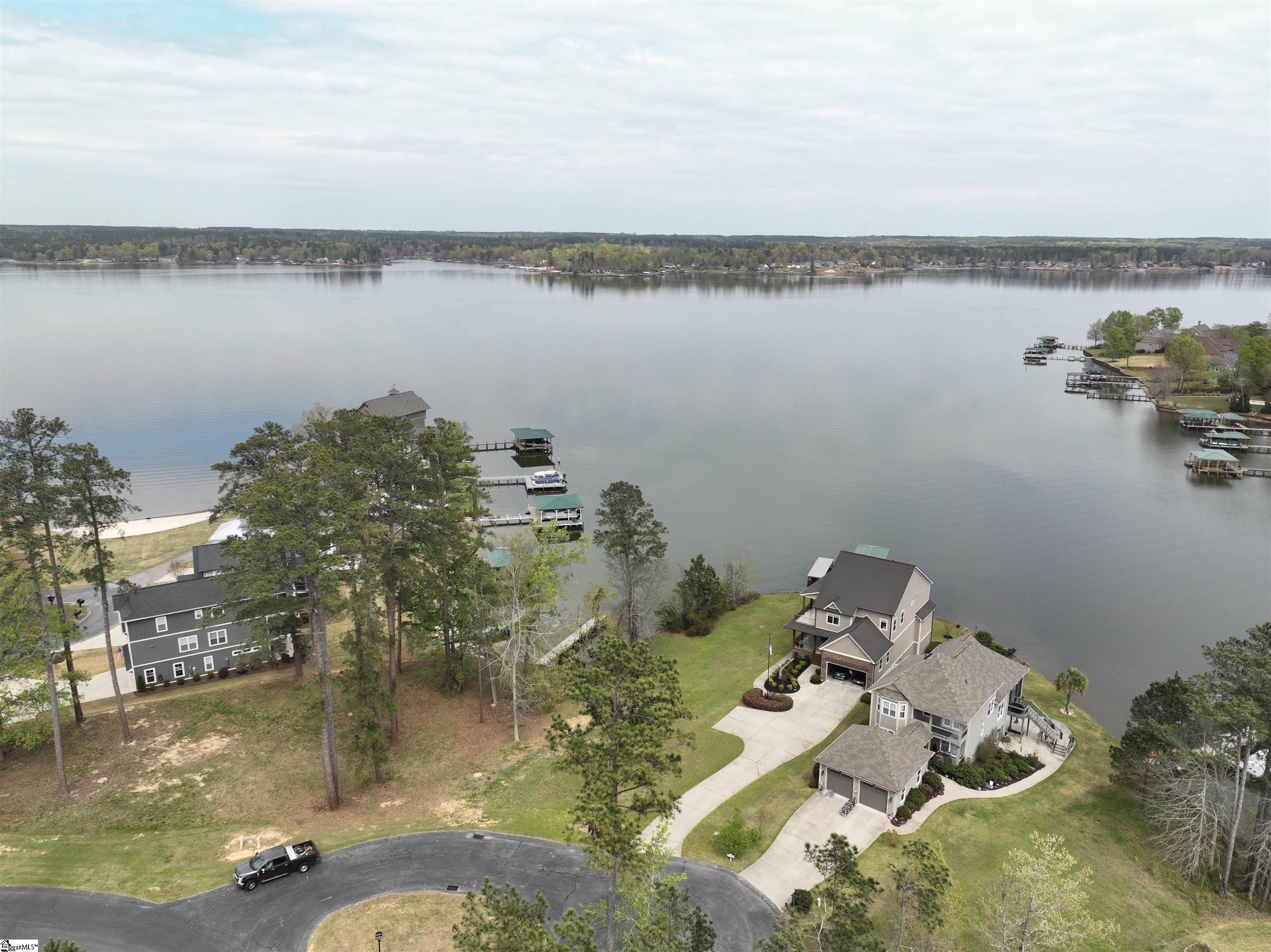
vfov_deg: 56.8
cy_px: 476
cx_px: 636
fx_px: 881
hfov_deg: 71.6
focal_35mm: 24
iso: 110
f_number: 2.8
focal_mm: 12.29
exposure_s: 1/160
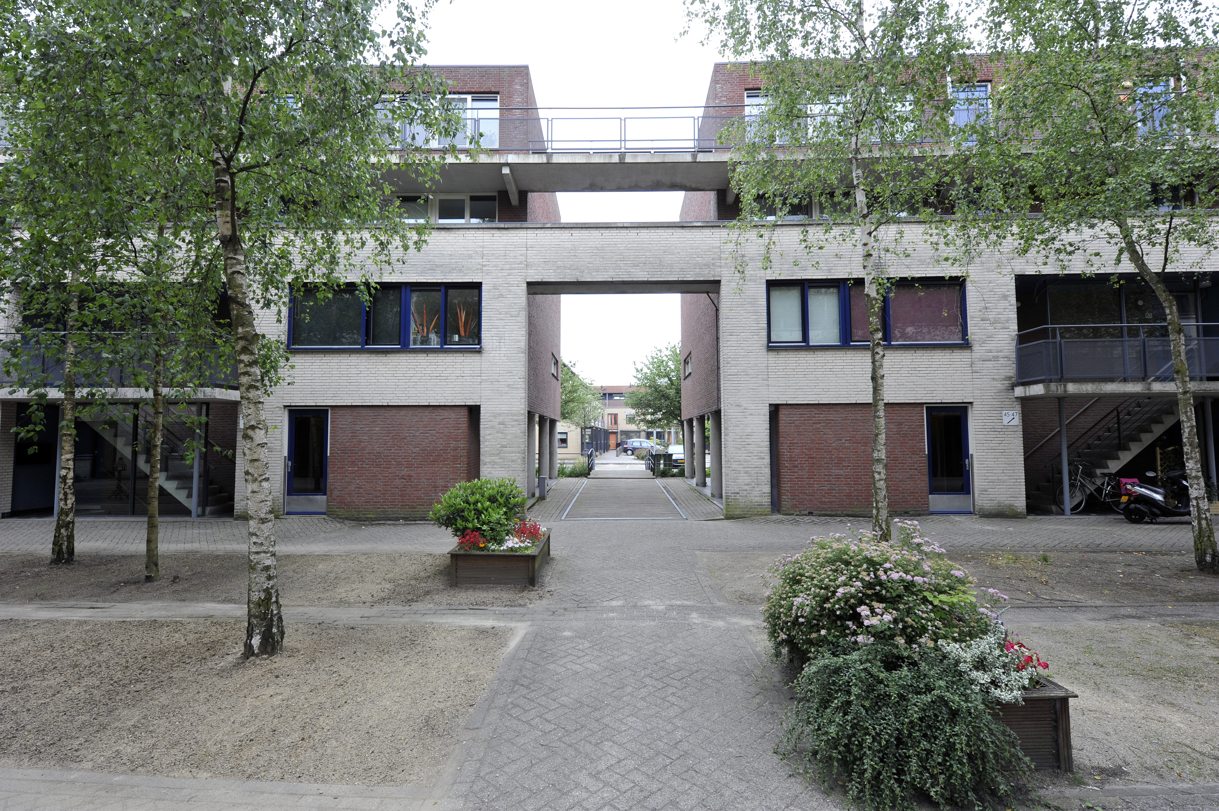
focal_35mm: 16
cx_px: 610
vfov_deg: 73.7
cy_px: 406
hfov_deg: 96.8
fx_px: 541
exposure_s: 1/100
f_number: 13
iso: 800
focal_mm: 16
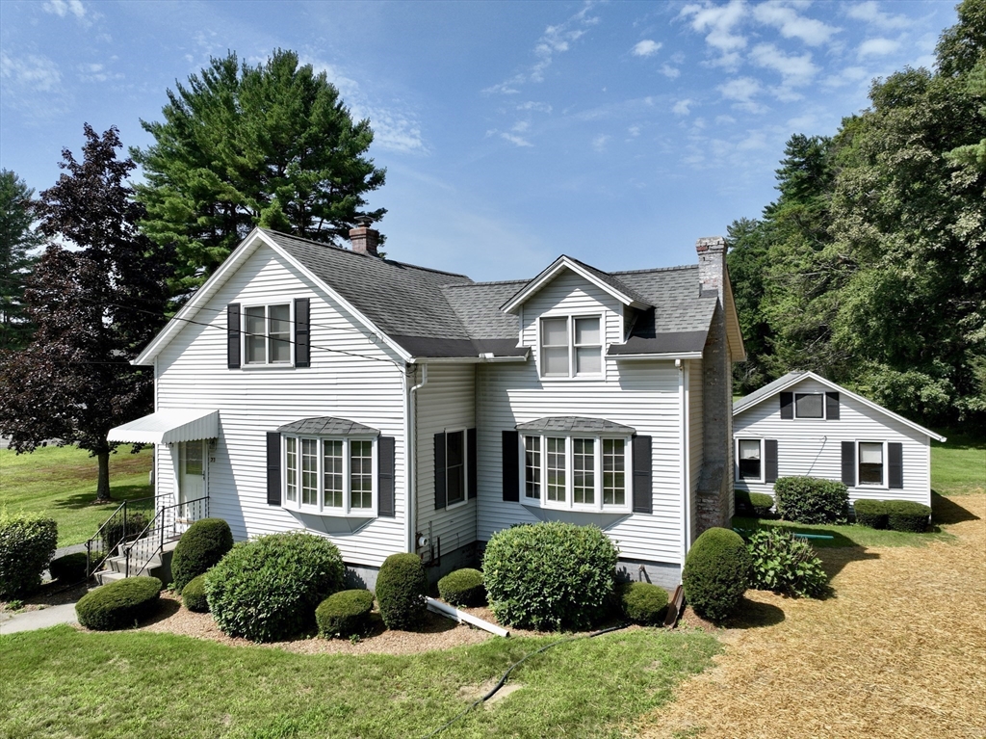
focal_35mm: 24
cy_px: 370
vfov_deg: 56.8
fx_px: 683
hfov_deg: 71.6
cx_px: 493
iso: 110
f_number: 2.8
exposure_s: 1/2000
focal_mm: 12.29
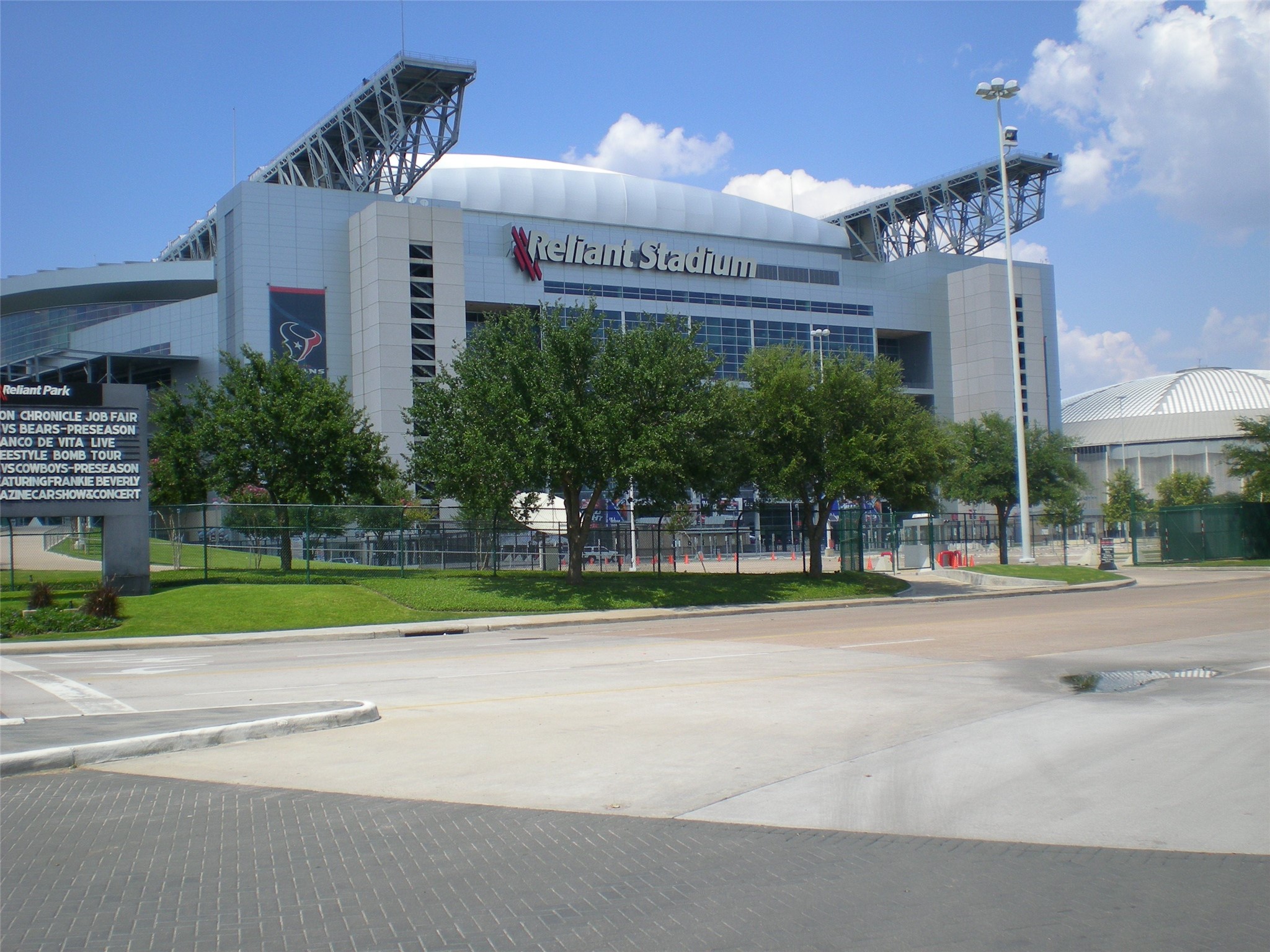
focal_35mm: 38
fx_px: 1394
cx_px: 635
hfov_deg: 49.0
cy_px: 476
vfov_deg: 37.7
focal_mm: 6.3
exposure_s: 1/470
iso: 50
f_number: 4.6
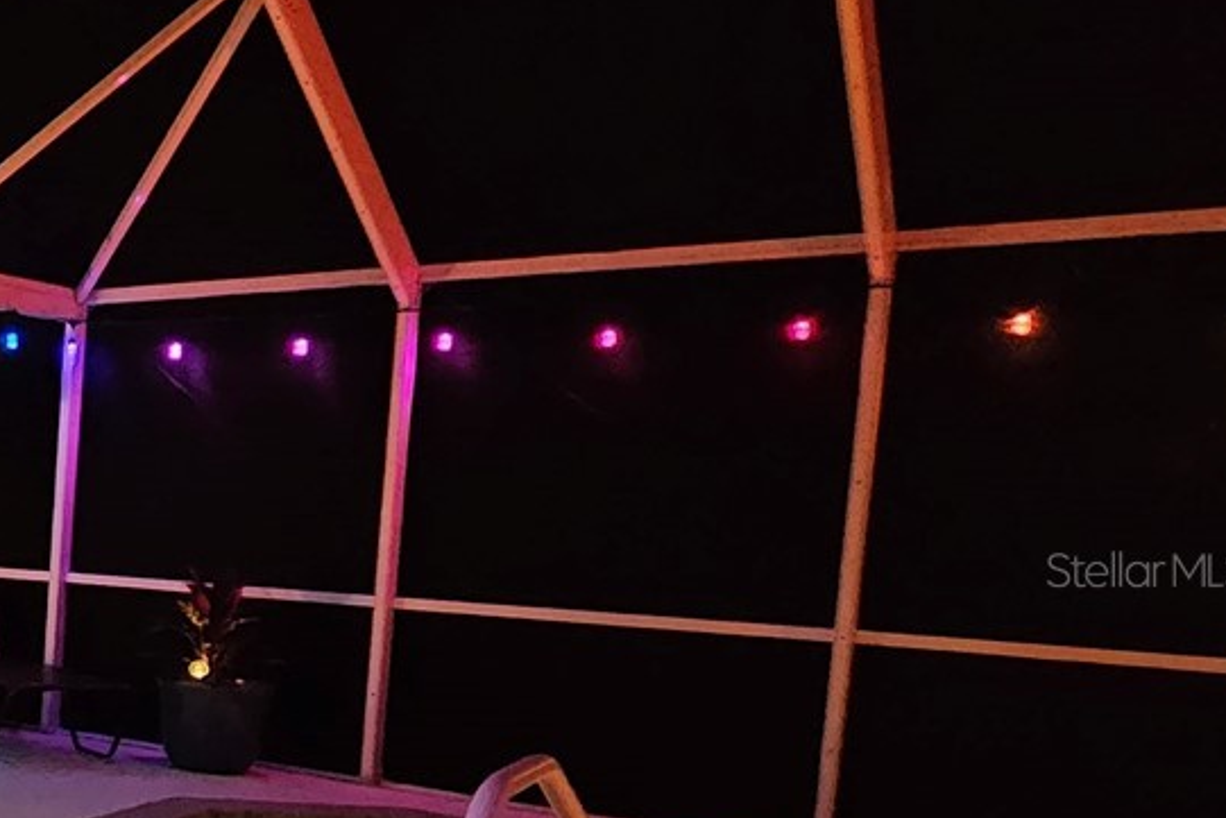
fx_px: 1363
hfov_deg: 30.5
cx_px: -553
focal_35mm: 40
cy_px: 569
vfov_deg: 33.0
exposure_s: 1/24
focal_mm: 2.2
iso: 1250
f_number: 2.2
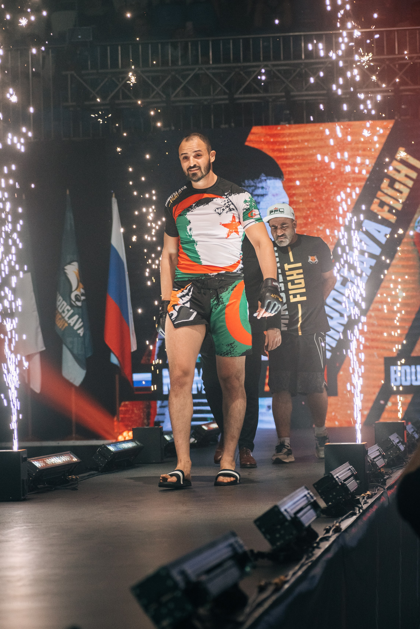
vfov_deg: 18.1
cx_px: 209
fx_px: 1976
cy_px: 311
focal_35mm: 113
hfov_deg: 12.1
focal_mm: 110
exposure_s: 1/640
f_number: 4
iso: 1400
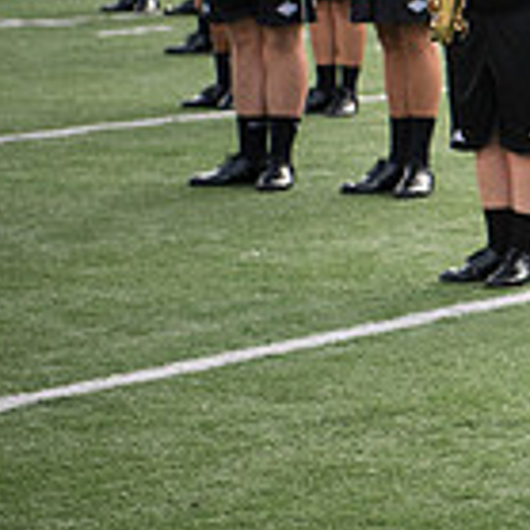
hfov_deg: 6.8
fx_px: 4313
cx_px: 1087
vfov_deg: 7.0
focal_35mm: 249
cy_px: -147
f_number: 2.8
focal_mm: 70
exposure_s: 1/2000
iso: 400
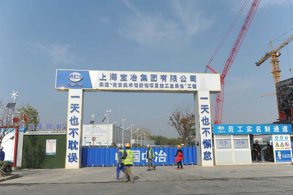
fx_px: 252
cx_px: 146
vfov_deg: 42.3
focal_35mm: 31
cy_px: 98
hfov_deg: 60.3
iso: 200
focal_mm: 31
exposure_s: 1/1600
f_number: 6.3
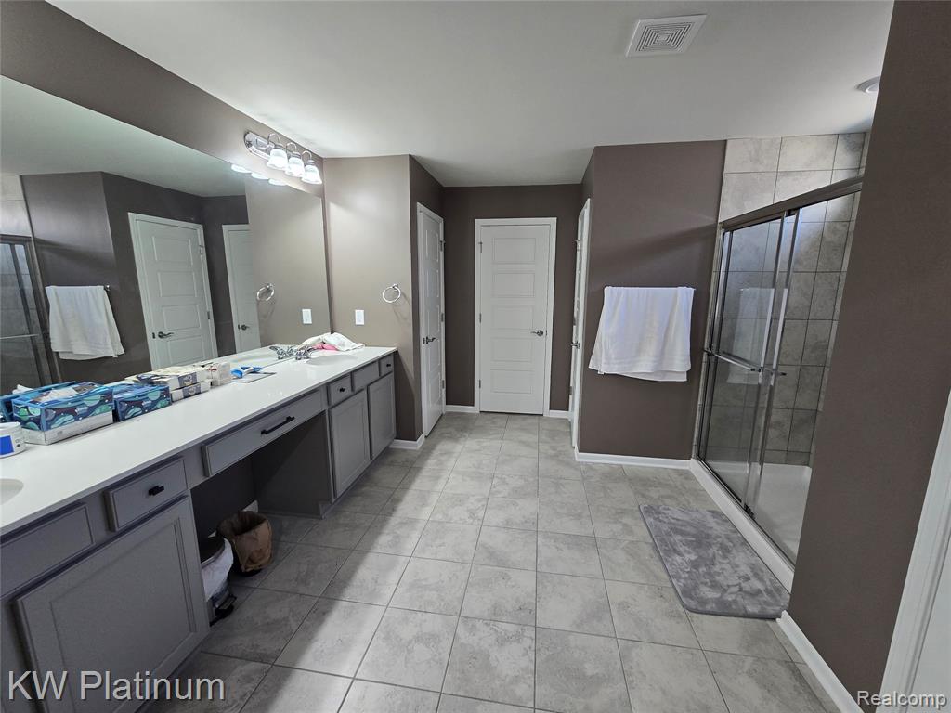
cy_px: 356
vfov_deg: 89.9
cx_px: 476
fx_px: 357
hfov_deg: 106.2
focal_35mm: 13
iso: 250
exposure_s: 1/60
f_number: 2.2
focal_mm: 2.2
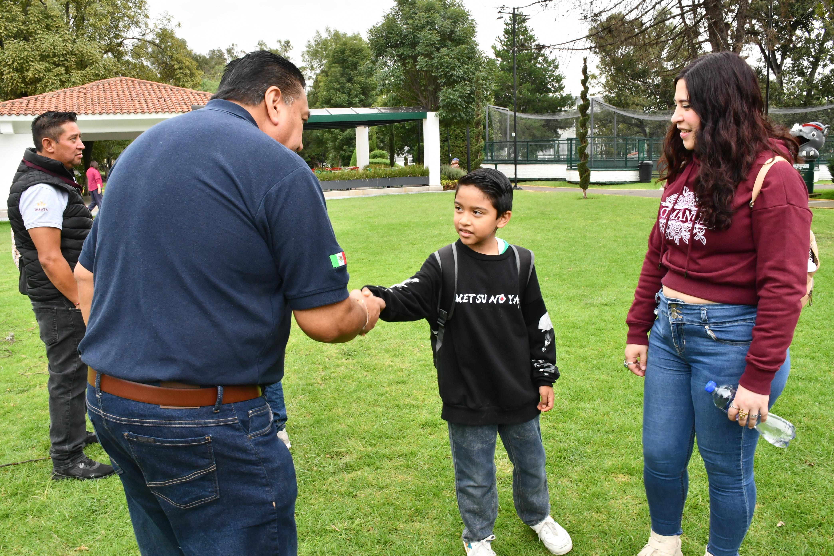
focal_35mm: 27
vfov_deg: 47.9
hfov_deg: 67.4
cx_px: 417
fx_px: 625
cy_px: 278
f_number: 16
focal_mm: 18
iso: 1250
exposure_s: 1/100
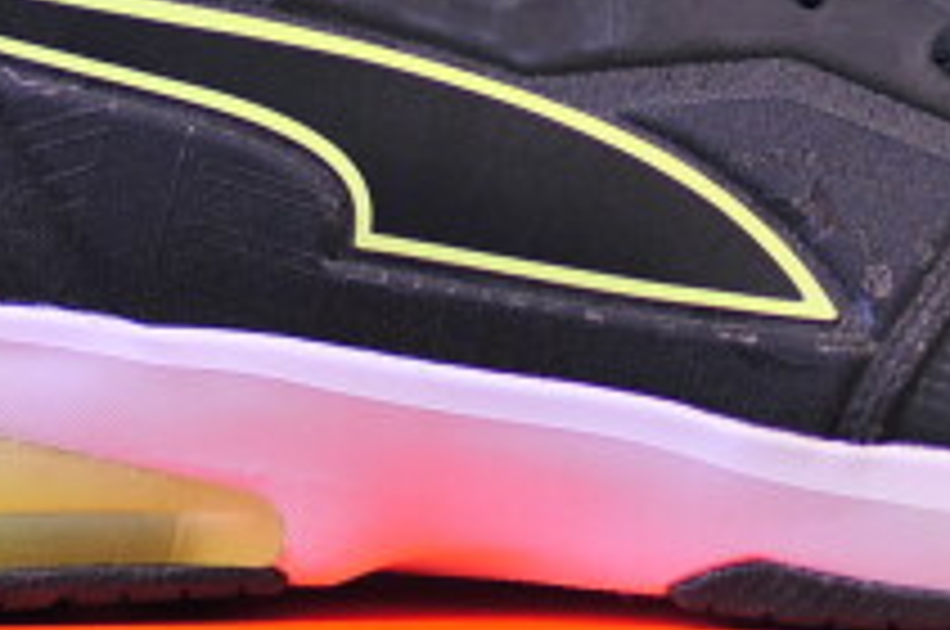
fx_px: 7509
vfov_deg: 4.8
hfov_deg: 7.2
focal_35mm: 285
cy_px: -317
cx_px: 563
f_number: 2
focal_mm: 50
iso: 250
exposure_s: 1/320
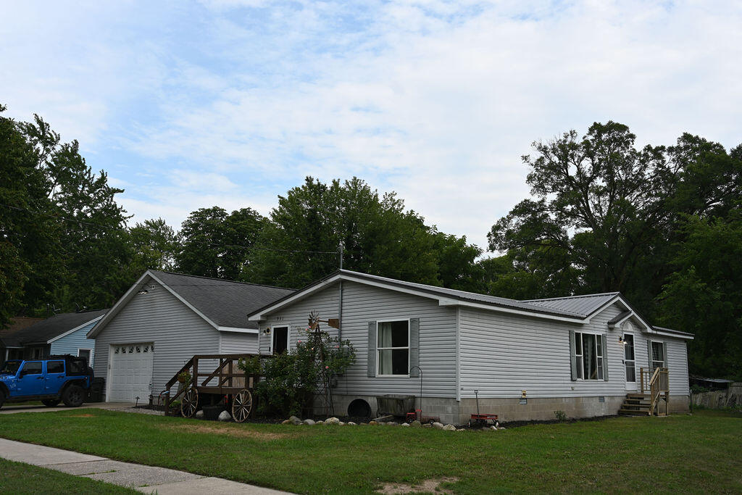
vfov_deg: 38.9
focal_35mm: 34
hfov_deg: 55.8
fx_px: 701
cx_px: 371
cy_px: 248
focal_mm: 34
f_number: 5.6
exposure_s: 1/250
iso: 100
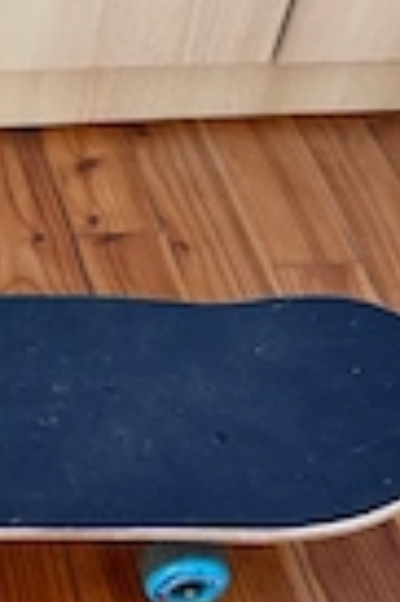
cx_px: -105
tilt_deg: -52.3
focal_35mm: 73
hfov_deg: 17.6
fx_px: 1220
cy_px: 479
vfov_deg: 27.2
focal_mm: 6.76
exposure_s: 1/60
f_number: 1.78
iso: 250
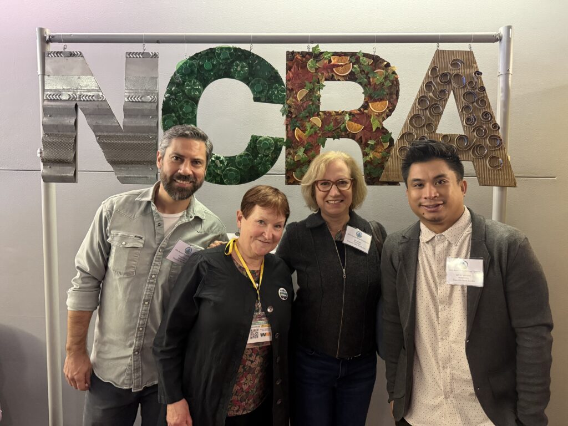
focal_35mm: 24
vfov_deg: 56.8
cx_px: 284
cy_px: 213
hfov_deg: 71.6
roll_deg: -0.8
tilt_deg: -0.3
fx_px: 394
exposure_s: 1/30
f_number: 1.78
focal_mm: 6.76
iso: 1000
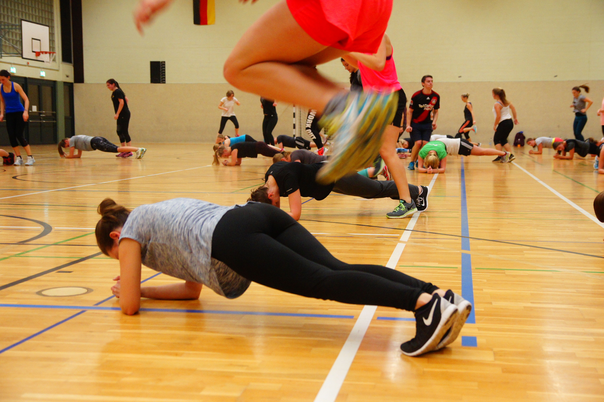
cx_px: 302
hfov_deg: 37.9
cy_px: 201
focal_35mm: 52
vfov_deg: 25.7
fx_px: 880
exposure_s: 1/100
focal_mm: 35
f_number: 3.2
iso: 1600
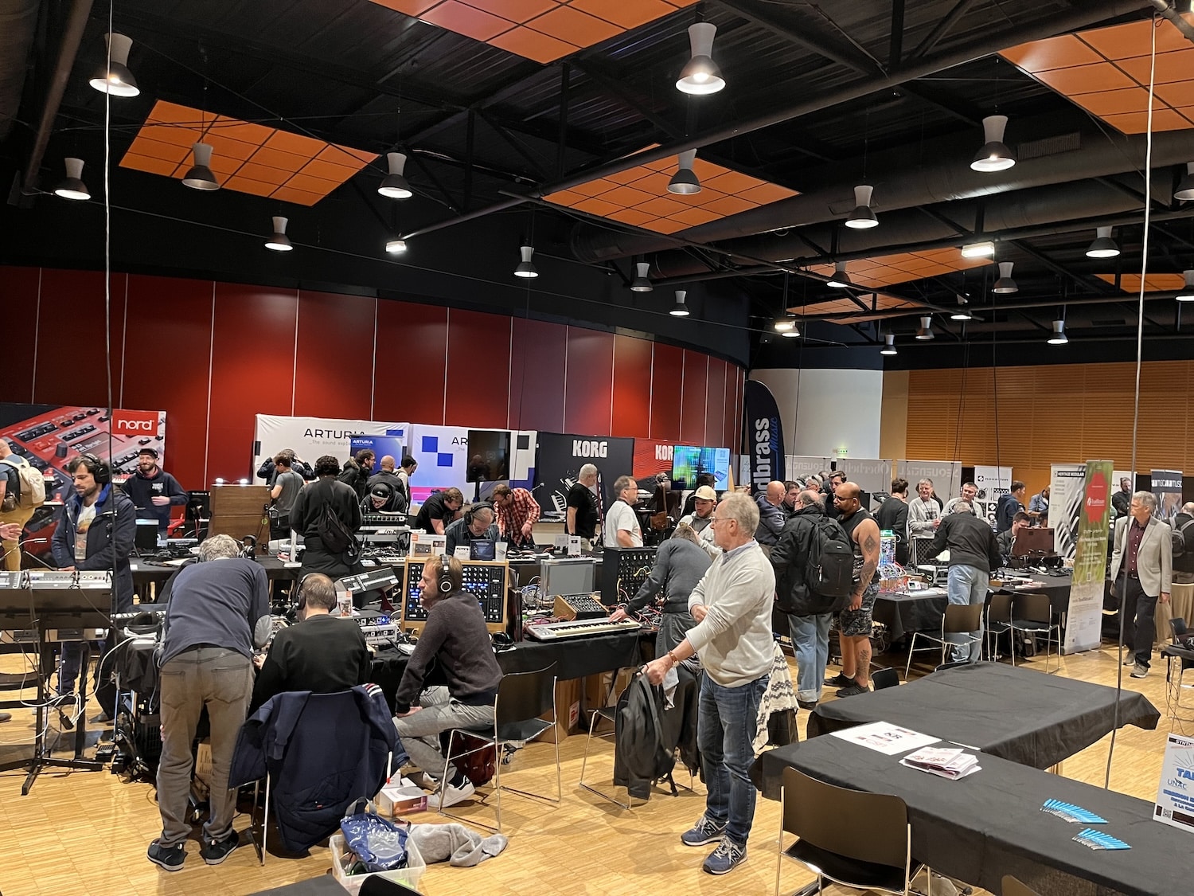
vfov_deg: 53.1
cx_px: 597
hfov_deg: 67.3
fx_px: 897
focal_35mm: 26
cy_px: 448
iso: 400
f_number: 1.6
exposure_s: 1/33
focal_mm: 5.1
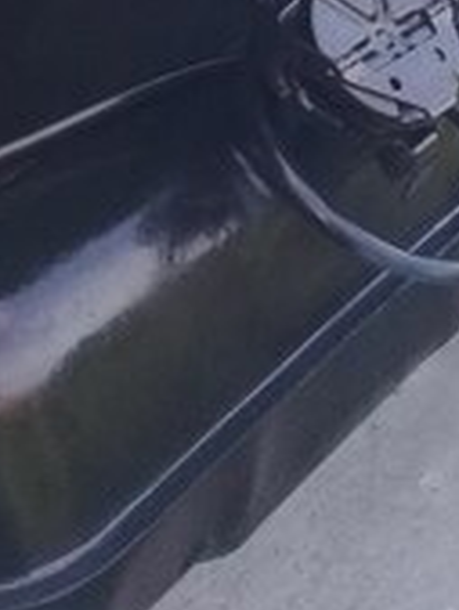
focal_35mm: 91
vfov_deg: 20.2
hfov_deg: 15.6
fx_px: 1607
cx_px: 571
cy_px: -119
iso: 50
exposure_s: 1/253
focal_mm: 3.3
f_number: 2.2
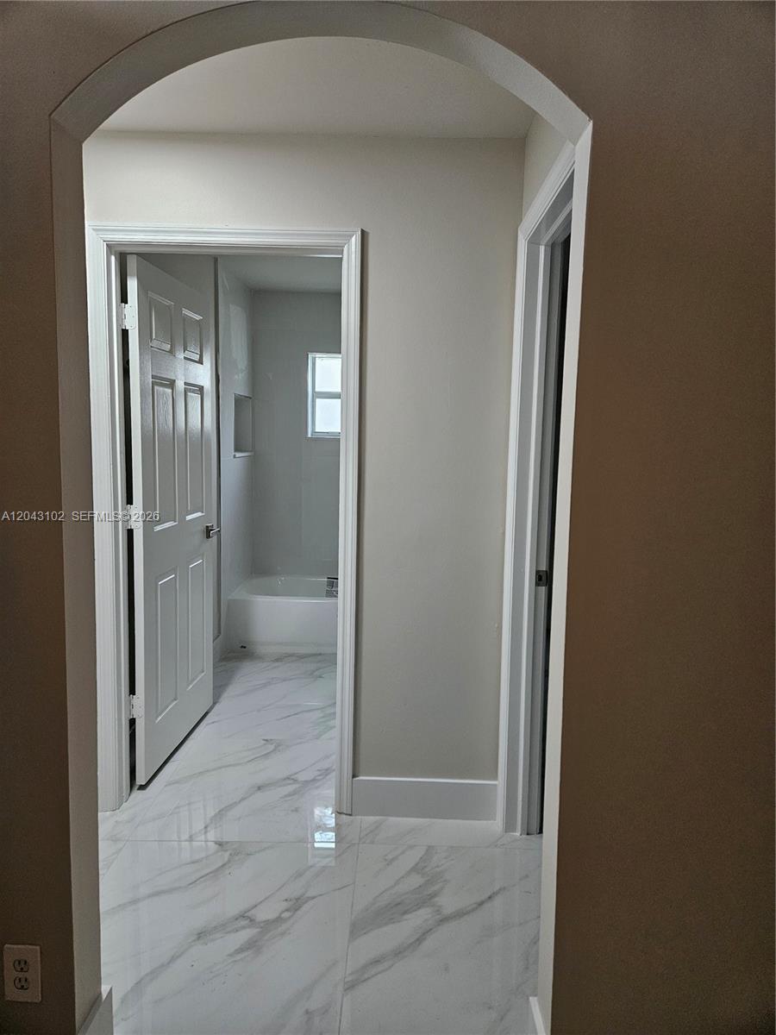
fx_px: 687
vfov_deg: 73.9
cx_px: 388
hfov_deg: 58.9
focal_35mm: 23
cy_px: 518
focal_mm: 5.4
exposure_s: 1/120
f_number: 1.8
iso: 400
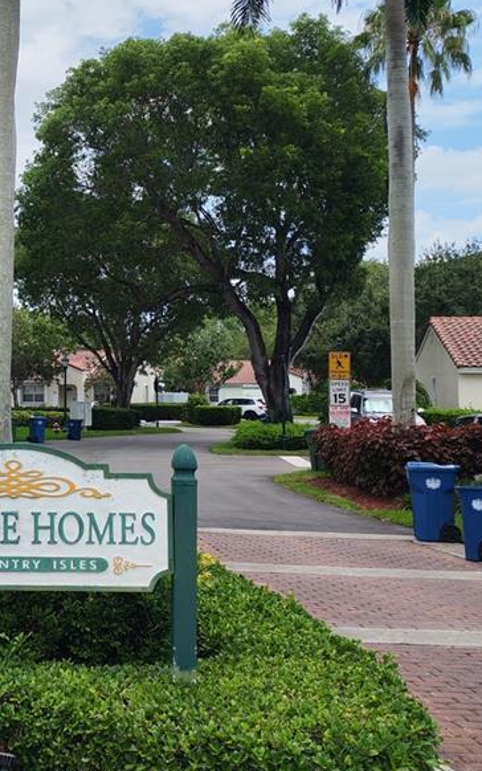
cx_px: 1
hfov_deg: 21.3
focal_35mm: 59
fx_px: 1239
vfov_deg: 34.4
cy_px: 293
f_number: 1.9
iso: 50
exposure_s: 1/900
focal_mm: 6.12
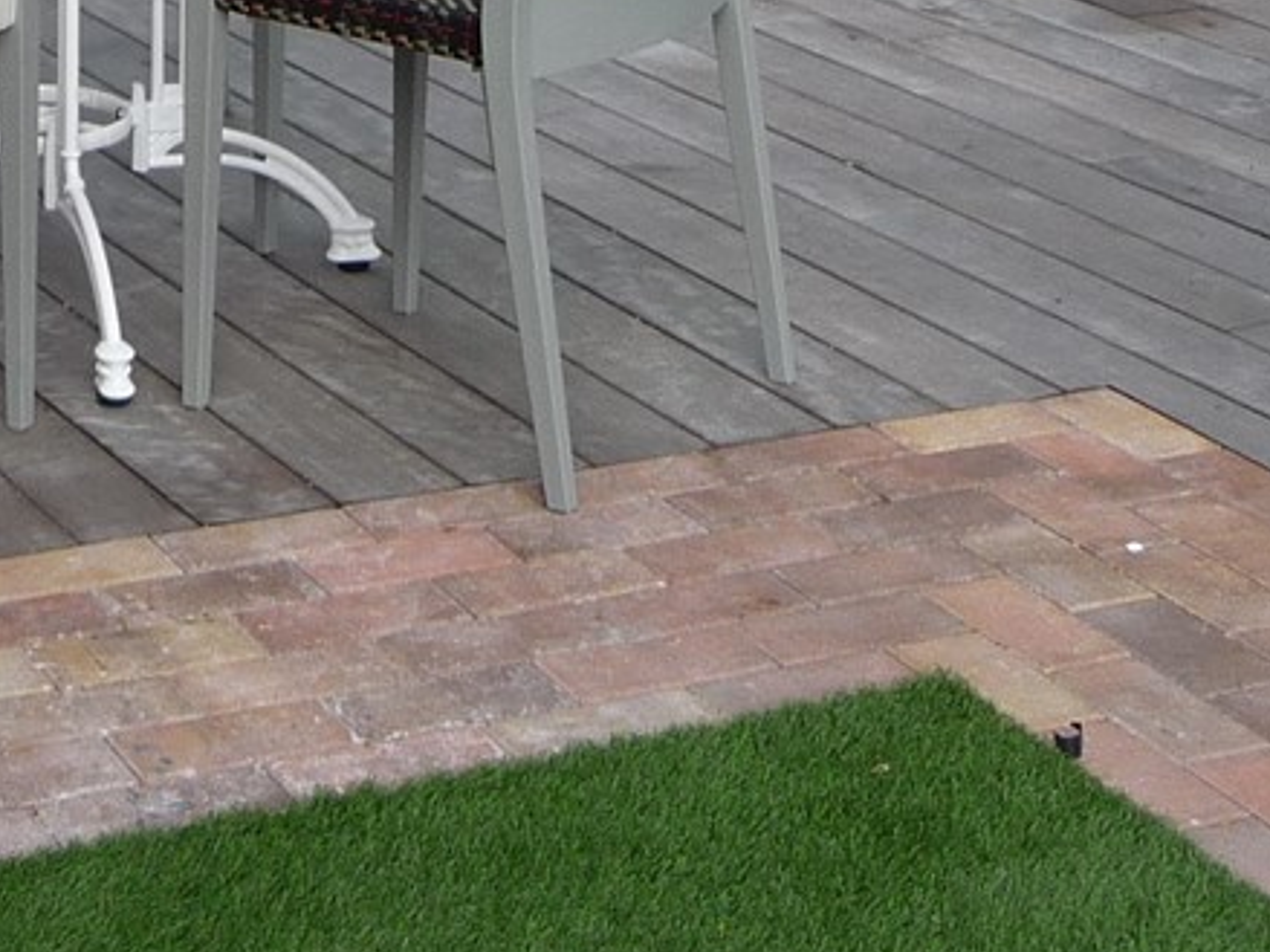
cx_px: 315
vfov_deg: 13.6
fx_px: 3741
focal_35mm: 102
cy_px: -518
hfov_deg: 19.1
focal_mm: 4.7
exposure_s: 1/400
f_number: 3.3
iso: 100
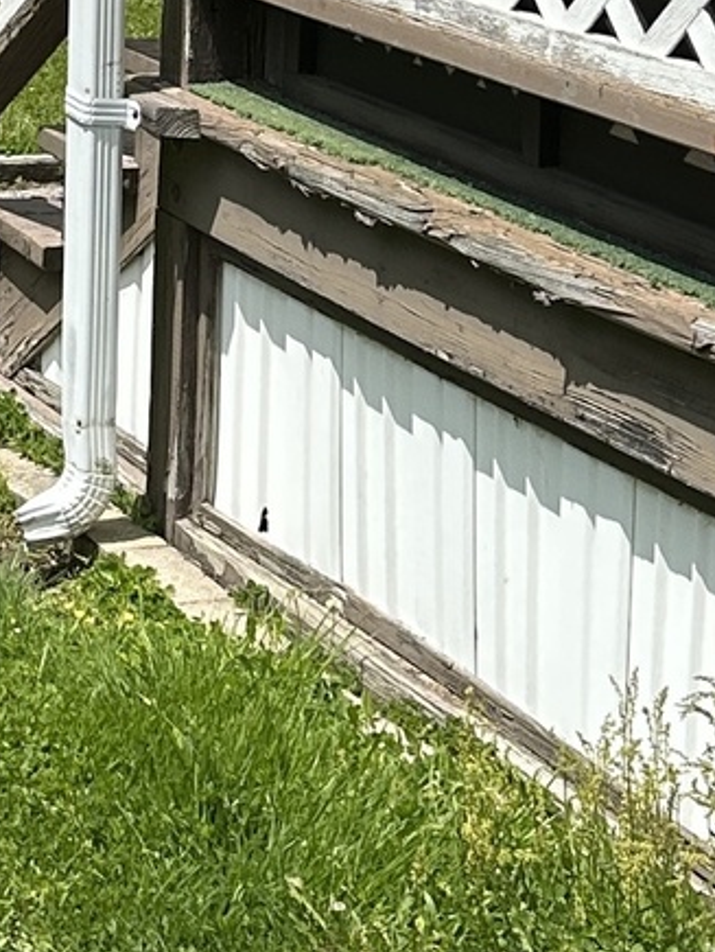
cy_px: -291
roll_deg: -1.4
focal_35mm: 127
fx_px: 3492
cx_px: -488
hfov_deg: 11.1
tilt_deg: -3.9
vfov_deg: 14.8
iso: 80
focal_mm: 6.86
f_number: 1.78
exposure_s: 1/3155
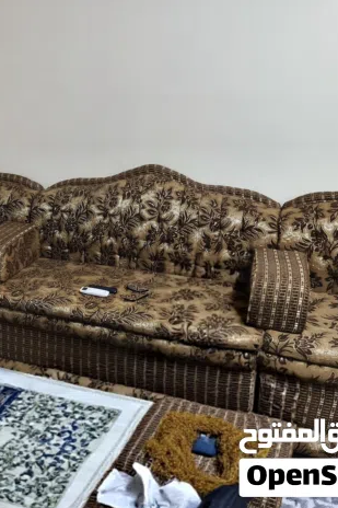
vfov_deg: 57.2
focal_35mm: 33
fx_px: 465
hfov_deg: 38.6
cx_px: 74
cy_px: 261
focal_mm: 6.18
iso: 1600
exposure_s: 1/33.3
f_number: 1.65
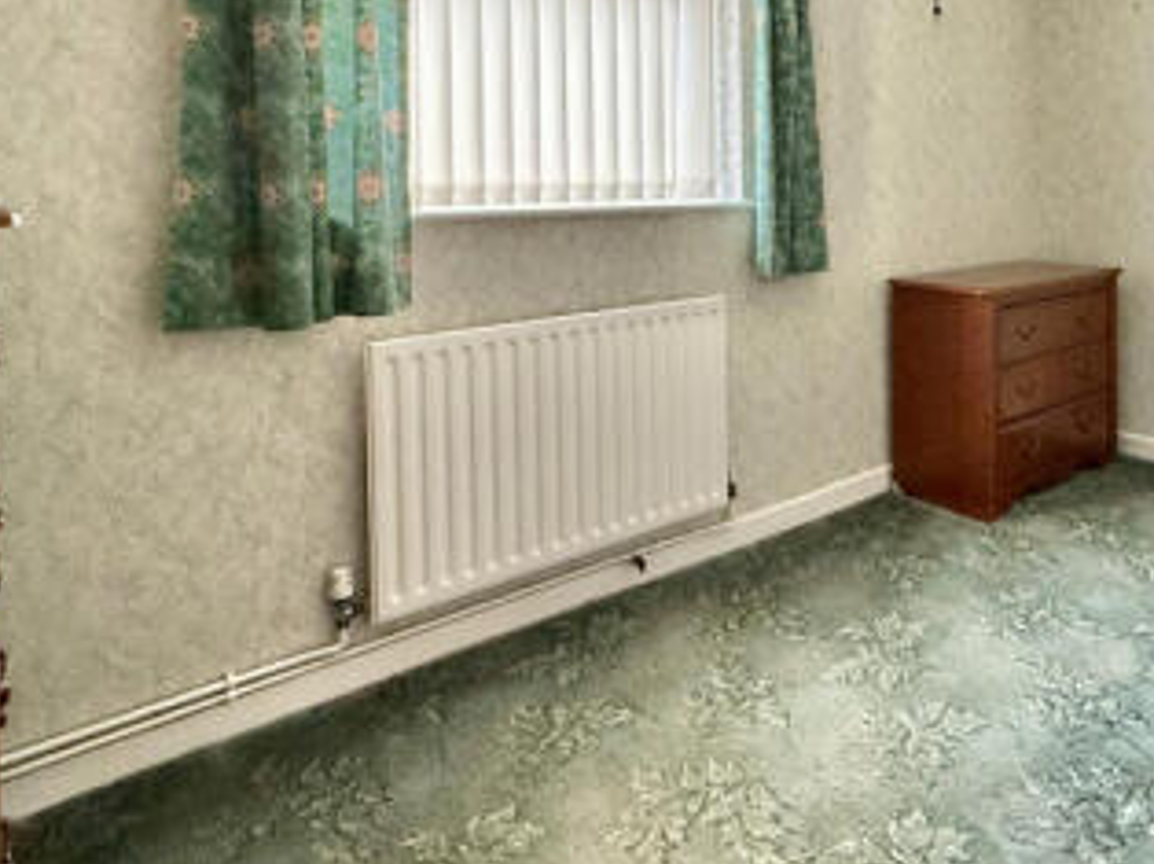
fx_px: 866
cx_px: 788
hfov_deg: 65.2
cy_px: 208
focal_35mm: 26
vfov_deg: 50.6
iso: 160
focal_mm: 2.22
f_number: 2.2
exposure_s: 1/99
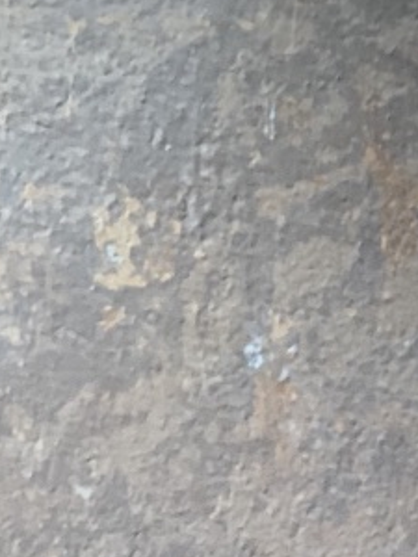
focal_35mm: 104
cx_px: -403
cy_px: 863
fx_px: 1674
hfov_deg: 12.6
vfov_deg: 16.9
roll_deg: +0.4
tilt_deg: -6.8
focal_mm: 4.25
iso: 400
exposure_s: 1/30
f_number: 1.8
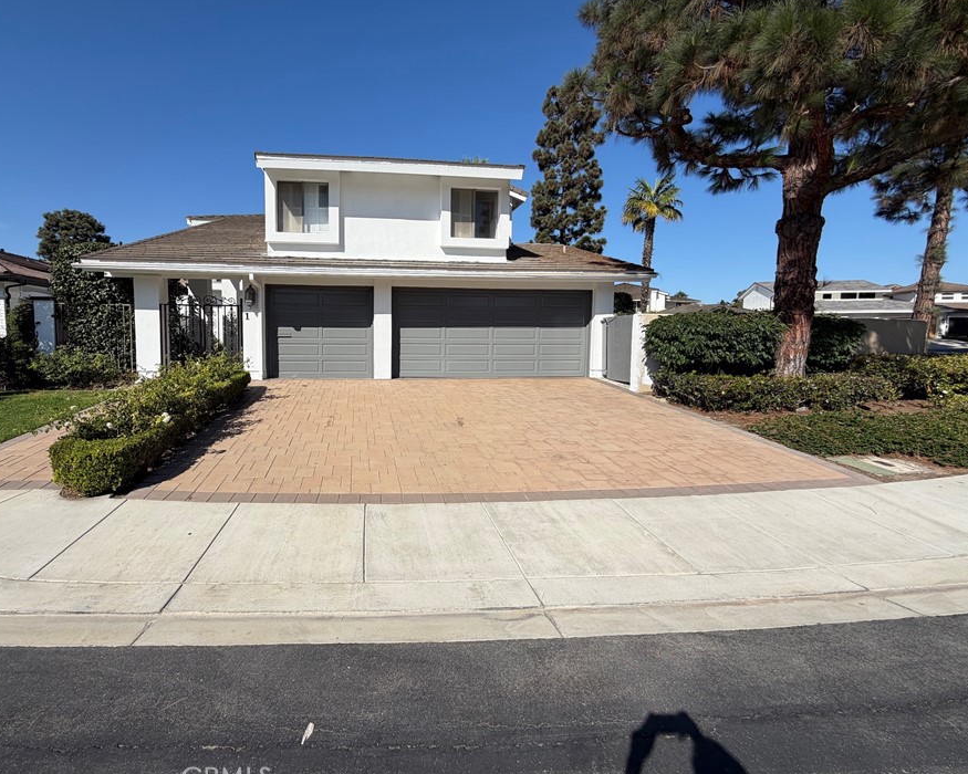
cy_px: 368
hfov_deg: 92.4
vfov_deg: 80.3
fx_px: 458
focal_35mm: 16
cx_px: 409
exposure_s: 1/1125
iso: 20
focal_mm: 2.22
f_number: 2.2
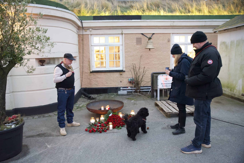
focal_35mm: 30
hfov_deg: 61.9
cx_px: 122
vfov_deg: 43.6
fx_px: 203
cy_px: 82
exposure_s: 1/60
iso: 5000
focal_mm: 30
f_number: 2.8
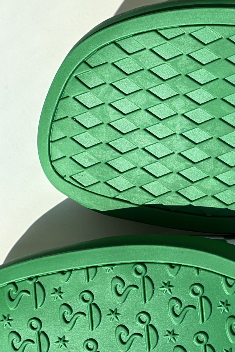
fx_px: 1654
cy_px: 223
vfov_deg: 12.1
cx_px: 365
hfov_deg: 8.0
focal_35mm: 169
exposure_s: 1/199
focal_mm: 9
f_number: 2.8
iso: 25
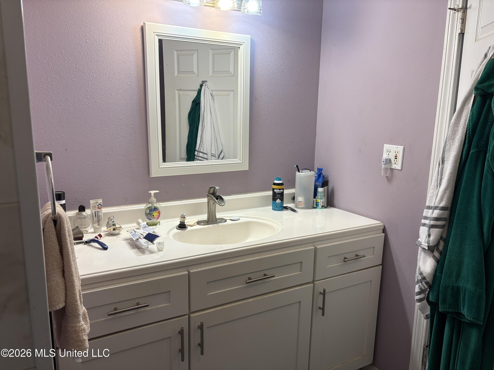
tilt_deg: -10.8
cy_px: 185
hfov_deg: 67.3
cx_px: 247
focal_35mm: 26
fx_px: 371
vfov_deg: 53.1
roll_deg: -0.3
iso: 80
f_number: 1.6
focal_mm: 5.96
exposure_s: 1/120
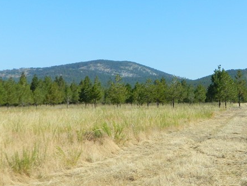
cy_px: 102
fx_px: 414
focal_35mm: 58
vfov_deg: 25.2
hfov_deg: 30.6
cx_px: 253
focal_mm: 4.5
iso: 80
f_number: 8.7
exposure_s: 1/160
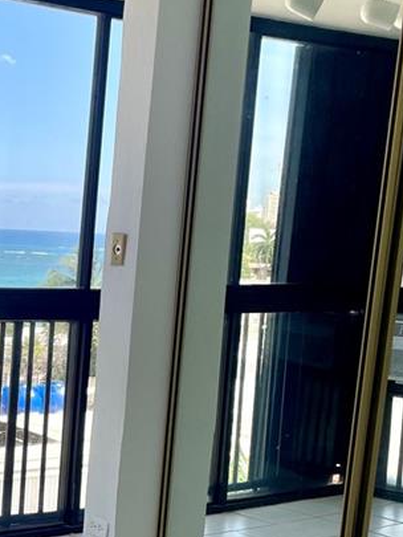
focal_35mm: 77
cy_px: 472
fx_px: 1195
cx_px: -45
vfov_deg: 24.7
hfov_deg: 18.4
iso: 32
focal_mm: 4.2
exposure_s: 1/882
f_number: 1.6
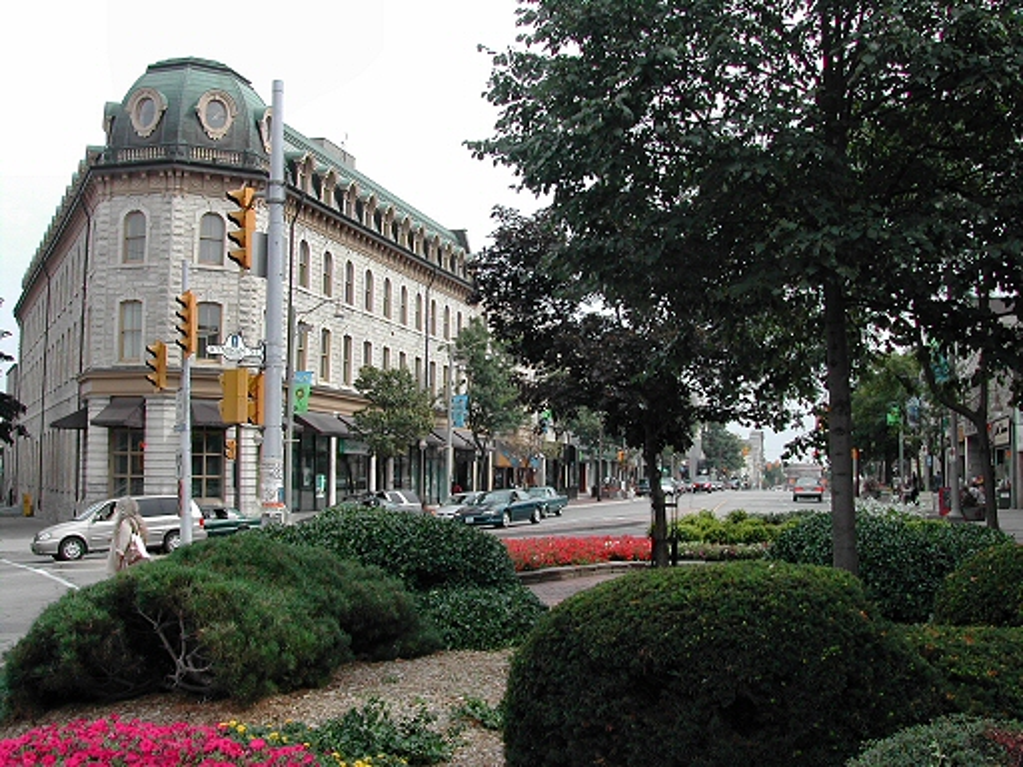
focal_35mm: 38
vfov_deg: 37.7
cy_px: 384
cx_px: 512
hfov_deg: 49.0
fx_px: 1123
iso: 100
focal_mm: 8
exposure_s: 1/132
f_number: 7.6
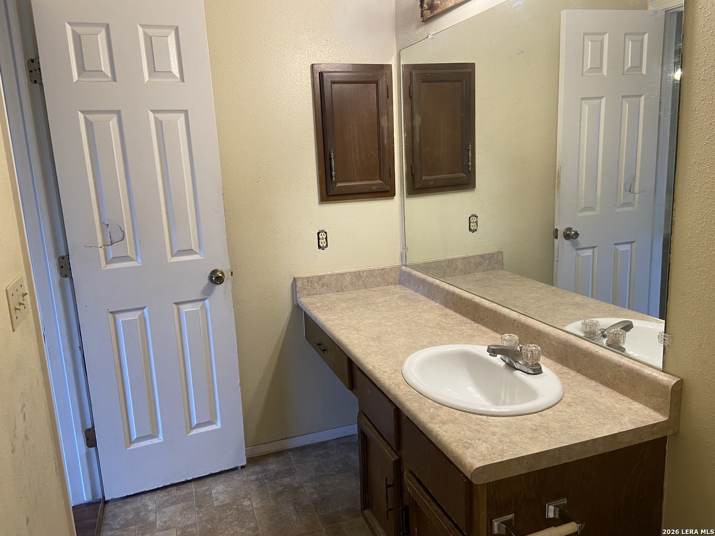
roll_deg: +2.8
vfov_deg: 53.1
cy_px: 268
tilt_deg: -8.4
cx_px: 358
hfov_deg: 67.3
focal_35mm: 26
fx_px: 537
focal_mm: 4.25
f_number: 1.8
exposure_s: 1/60
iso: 100
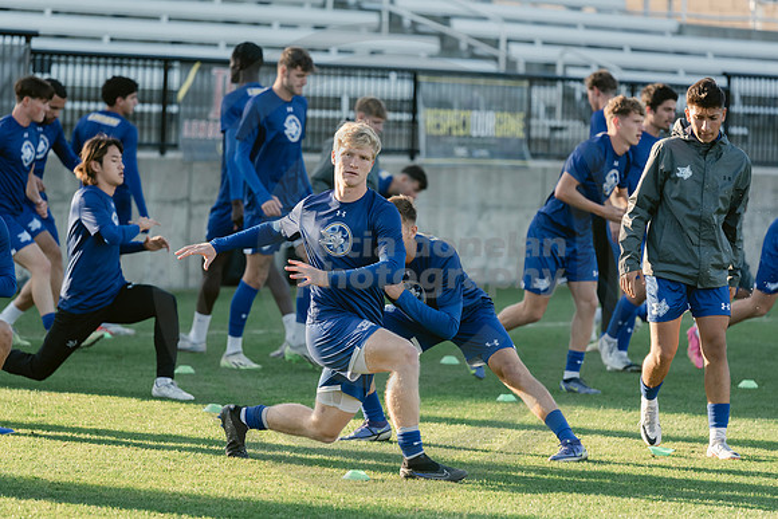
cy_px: 260
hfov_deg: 10.3
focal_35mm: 200
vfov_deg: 6.9
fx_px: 4323
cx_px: 389
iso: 1250
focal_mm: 200
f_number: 4
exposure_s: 1/1600
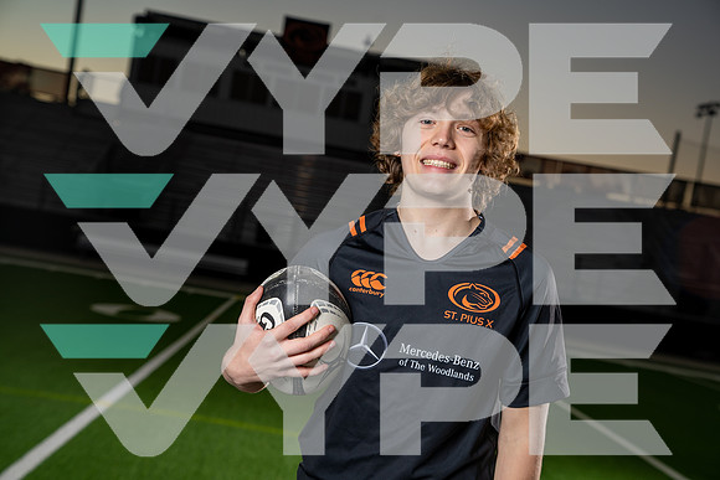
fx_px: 1140
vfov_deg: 23.8
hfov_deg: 35.0
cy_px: 240
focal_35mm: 57
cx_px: 360
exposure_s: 1/250
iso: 160
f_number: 4.5
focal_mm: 57
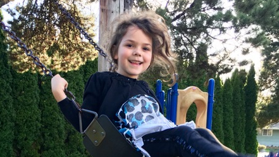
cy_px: 130
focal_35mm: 43
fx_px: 318
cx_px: 139
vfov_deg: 27.1
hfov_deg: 47.4
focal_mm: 4.15
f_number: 2.2
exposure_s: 1/120
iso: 32
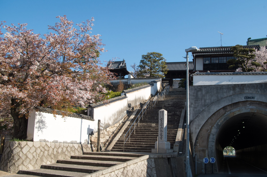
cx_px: 134
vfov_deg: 34.1
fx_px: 289
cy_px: 88
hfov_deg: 49.6
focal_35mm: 39
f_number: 8
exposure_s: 1/400
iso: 200
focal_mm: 26
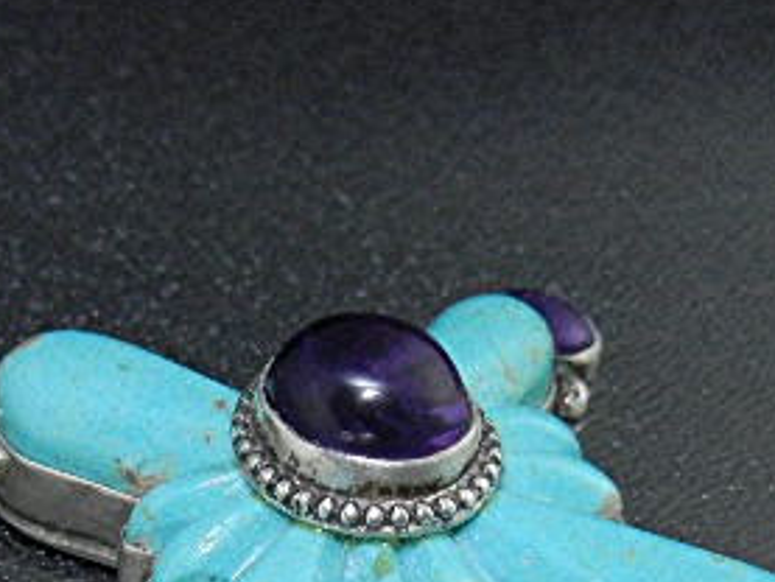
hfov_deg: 18.8
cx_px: 277
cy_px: 610
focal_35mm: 104
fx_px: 2329
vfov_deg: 14.0
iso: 707
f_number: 7.6
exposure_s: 1/30
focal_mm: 8.1
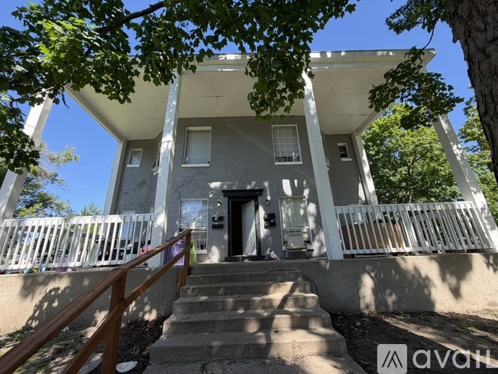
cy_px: 187
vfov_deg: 85.7
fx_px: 201
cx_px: 249
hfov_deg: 102.1
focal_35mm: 14
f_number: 2.2
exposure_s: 1/502
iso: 64
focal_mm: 2.22
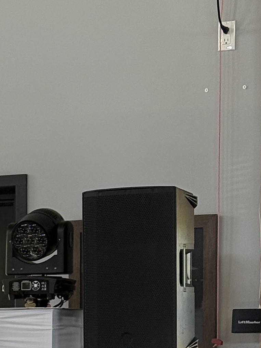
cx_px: -183
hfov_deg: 7.0
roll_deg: +0.1
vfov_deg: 9.4
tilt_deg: -2.4
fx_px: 2072
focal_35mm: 206
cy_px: 451
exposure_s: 1/60
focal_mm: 5.96
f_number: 1.6
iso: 40
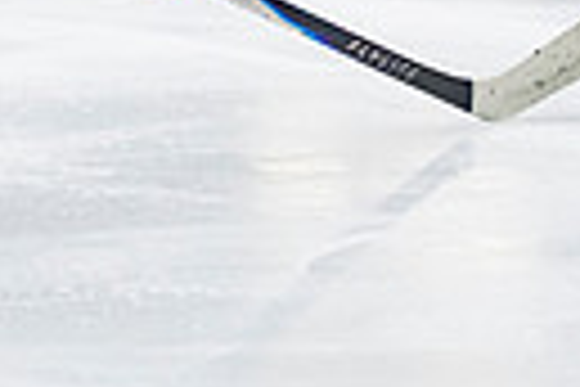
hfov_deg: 3.4
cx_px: -130
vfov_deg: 2.3
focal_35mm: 607
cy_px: -371
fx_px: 9779
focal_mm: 80
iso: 2000
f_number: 3.2
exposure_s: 1/640
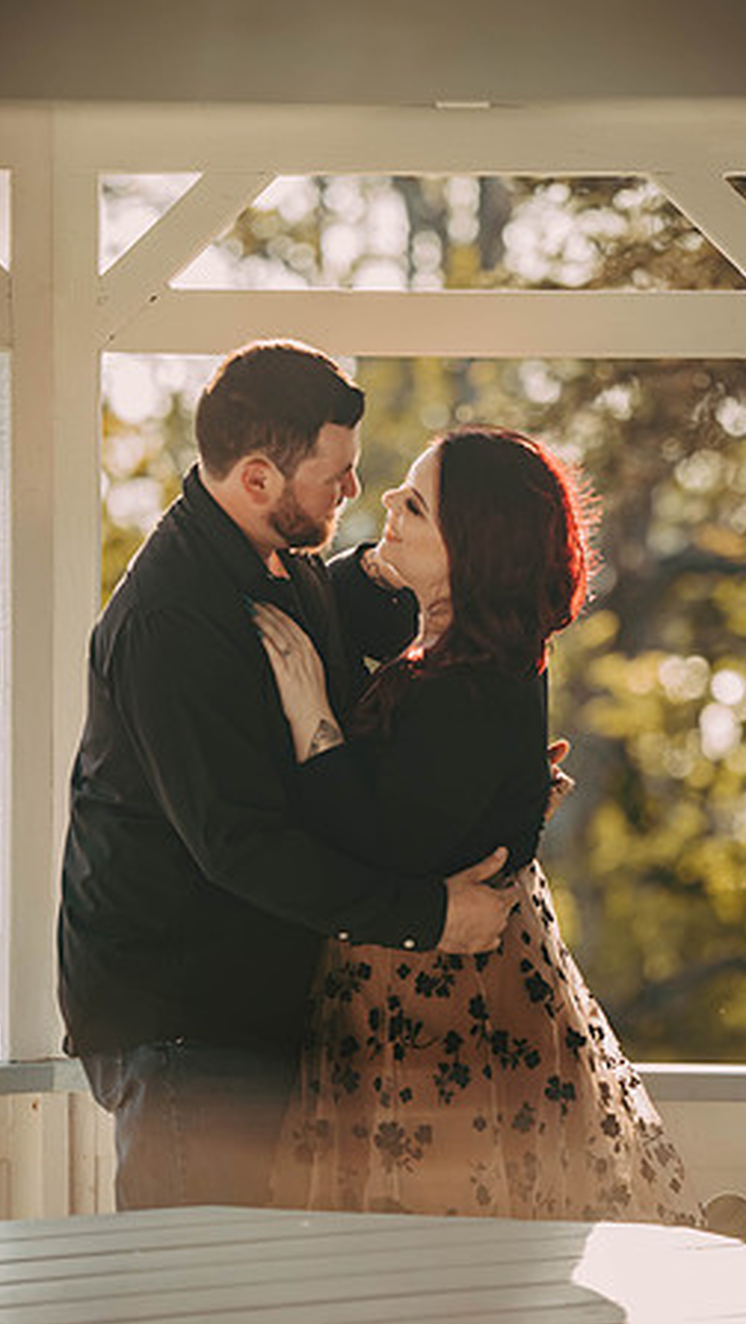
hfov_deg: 8.9
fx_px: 4810
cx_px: 417
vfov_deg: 15.7
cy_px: 661
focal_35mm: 137
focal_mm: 130
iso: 400
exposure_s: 1/1000
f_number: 2.8
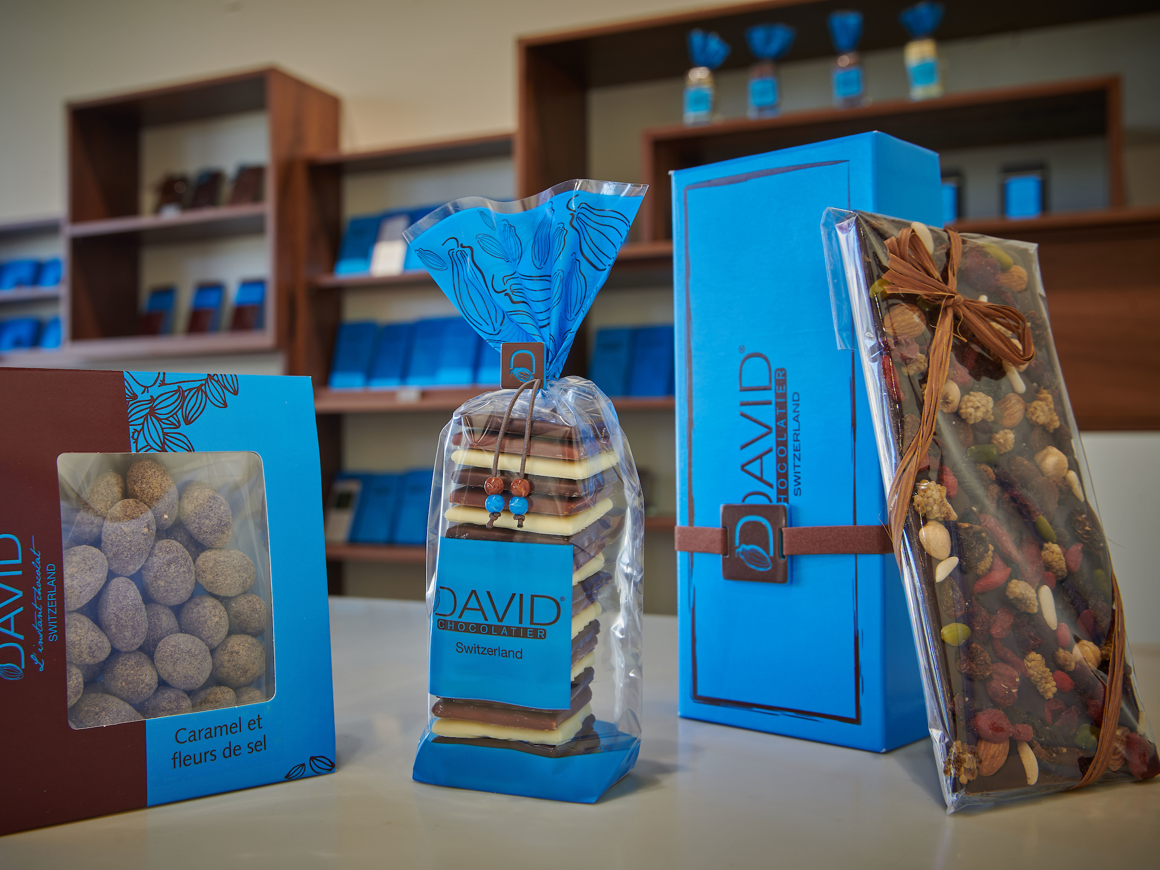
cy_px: 436
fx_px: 1273
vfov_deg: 37.7
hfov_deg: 48.9
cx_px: 526
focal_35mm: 38
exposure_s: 1
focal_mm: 35
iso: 31
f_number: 8
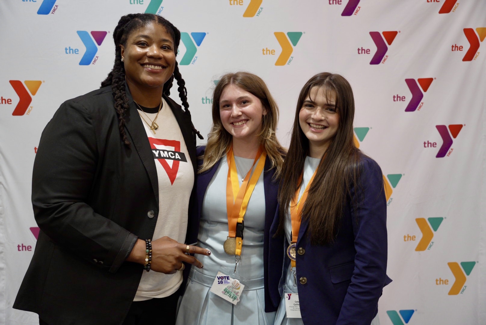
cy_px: 162
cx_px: 243
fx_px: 486
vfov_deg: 36.9
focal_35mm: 36
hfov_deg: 53.1
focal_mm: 36
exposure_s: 1/100
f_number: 2.8
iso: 1600
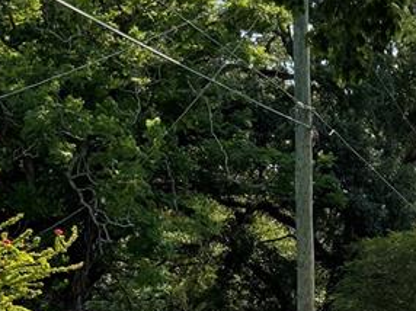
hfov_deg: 18.0
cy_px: 379
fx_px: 1249
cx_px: 490
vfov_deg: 13.8
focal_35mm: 104
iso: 16
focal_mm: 3
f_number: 1.8
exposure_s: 1/1035
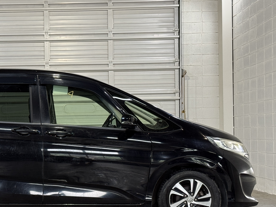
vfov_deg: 17.7
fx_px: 662
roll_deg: +0.6
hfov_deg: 23.2
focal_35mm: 83
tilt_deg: -0.1
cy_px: 140
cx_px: 57
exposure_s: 1/60
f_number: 1.78
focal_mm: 6.76
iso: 125
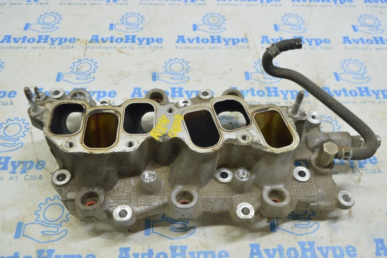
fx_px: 371
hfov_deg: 55.1
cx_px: 194
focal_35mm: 34
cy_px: 129
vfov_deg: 38.3
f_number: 5.6
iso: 400
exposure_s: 1/20
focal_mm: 23
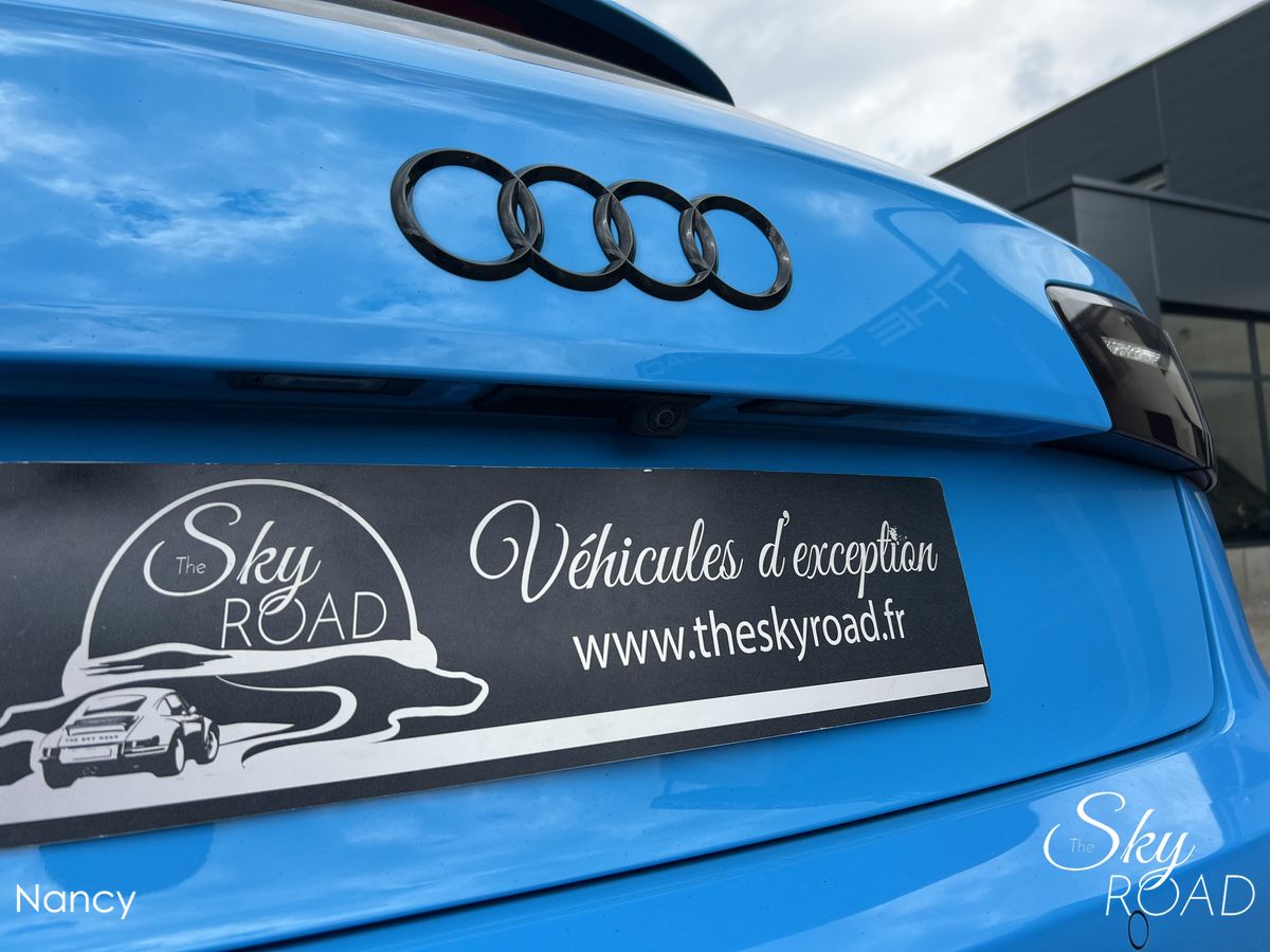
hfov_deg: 67.3
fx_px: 954
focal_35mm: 26
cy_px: 476
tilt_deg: +4.7
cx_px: 635
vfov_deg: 53.1
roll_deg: +4.2
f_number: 1.5
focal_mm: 5.7
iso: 50
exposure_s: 1/1575
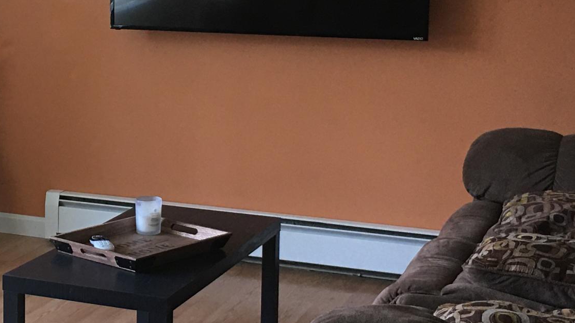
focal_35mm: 85
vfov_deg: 14.2
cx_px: 50
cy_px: 123
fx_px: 1296
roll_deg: +0.0
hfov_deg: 24.3
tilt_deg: -7.6
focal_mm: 4.15
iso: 40
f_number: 2.2
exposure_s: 1/30
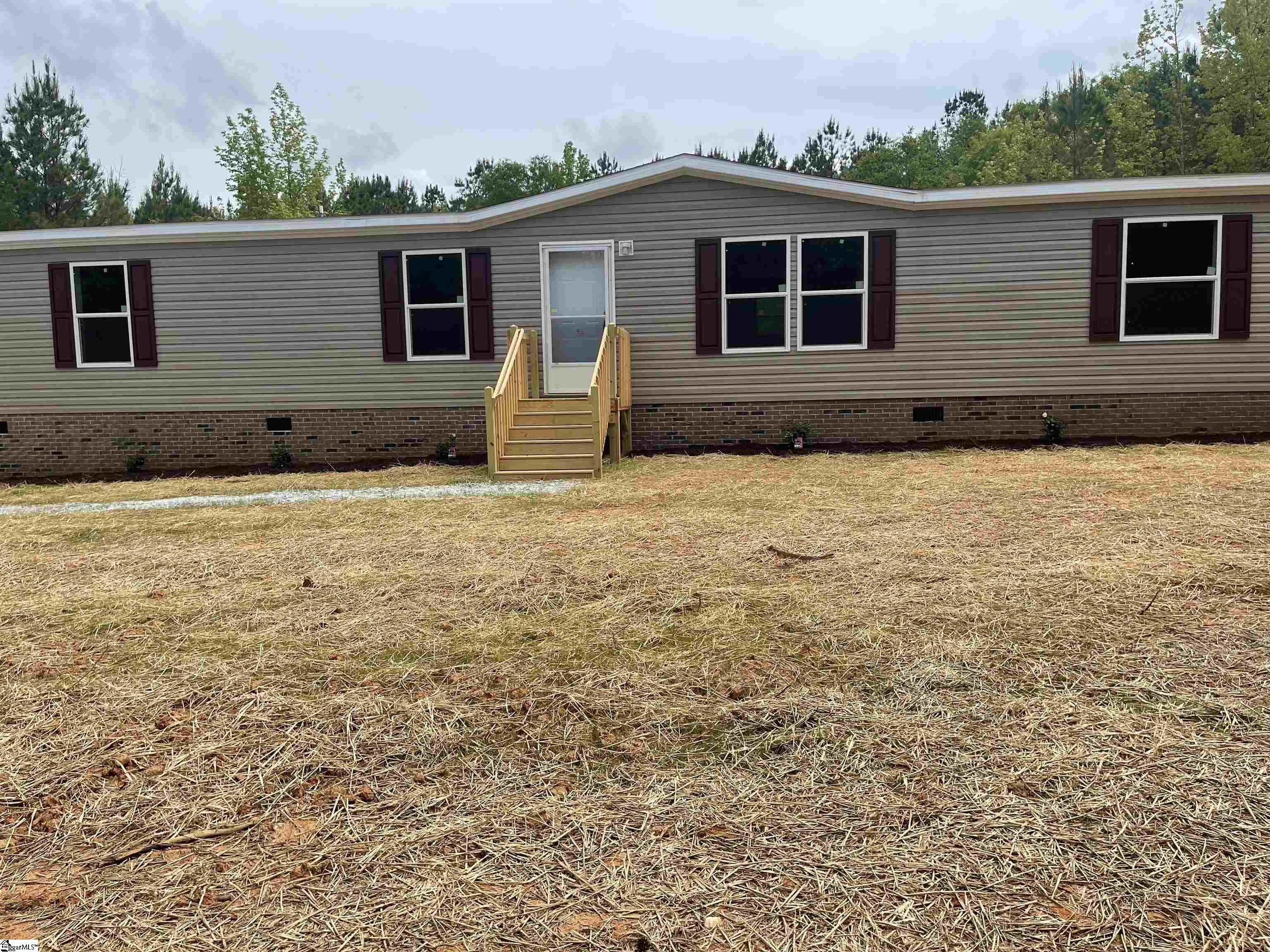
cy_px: 476
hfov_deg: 67.3
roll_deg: +0.6
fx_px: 954
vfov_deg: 53.1
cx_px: 635
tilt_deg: -7.2
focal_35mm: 26
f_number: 1.6
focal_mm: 5.1
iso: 32
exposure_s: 1/2717
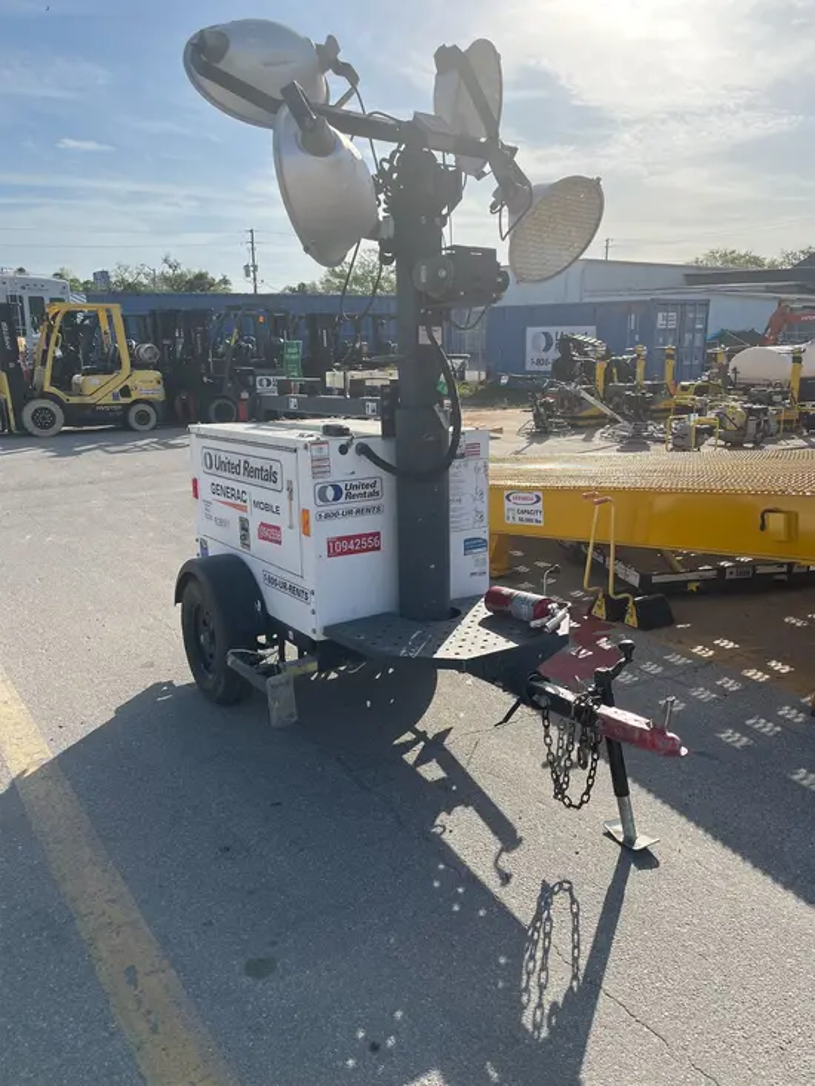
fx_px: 816
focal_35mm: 26
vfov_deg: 67.3
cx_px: 408
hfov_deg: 53.1
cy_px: 543
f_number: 1.6
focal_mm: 5.1
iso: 50
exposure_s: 1/4484
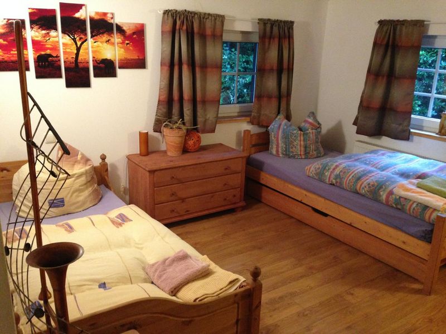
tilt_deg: -18.5
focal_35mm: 33
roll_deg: -0.9
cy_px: 167
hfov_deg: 55.4
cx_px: 223
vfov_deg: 42.9
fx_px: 425
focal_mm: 4.12
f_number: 2.4
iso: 400
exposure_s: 1/20
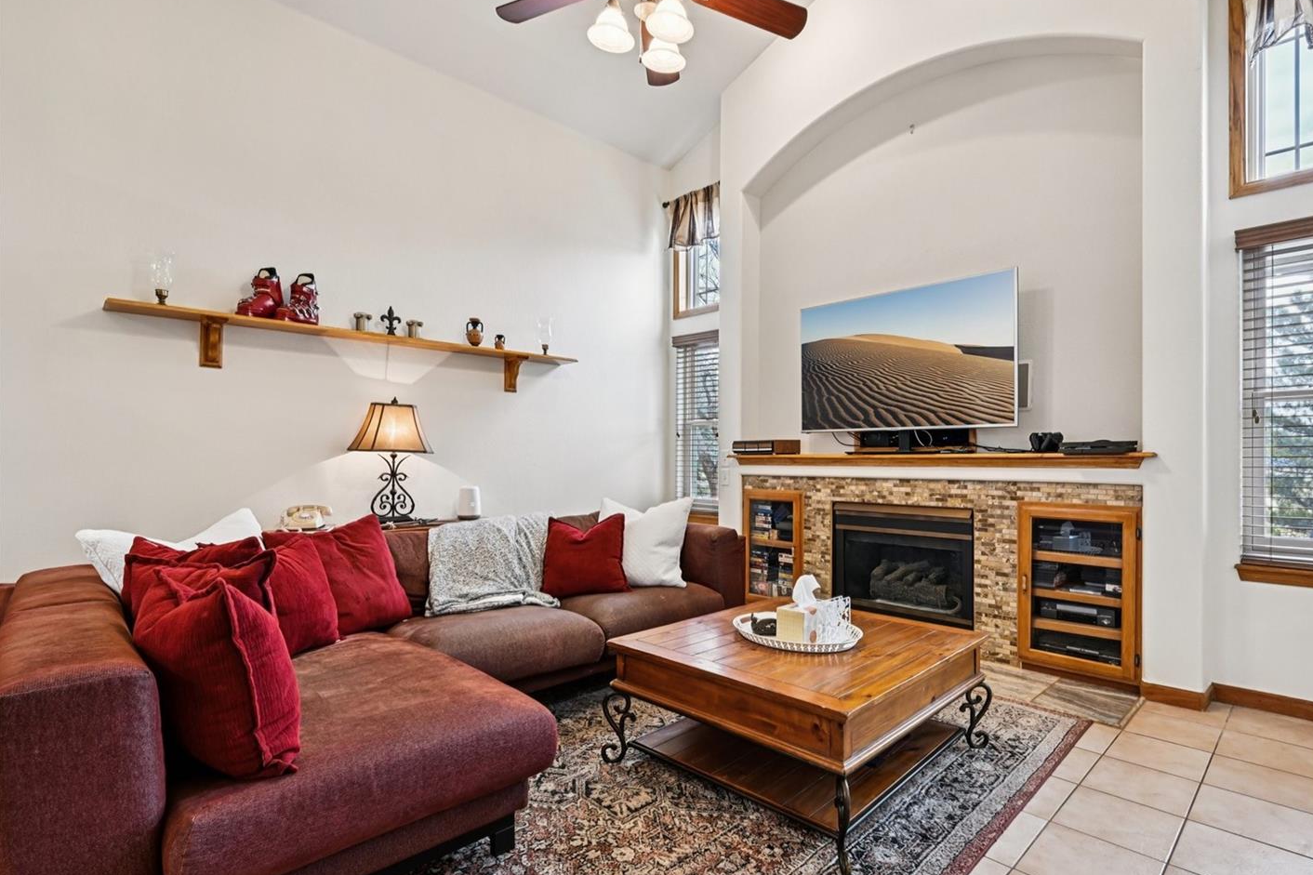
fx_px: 641
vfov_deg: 68.6
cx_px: 742
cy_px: 452
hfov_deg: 90.9
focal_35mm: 18
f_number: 11
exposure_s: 1/6
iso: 400
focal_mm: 15.5
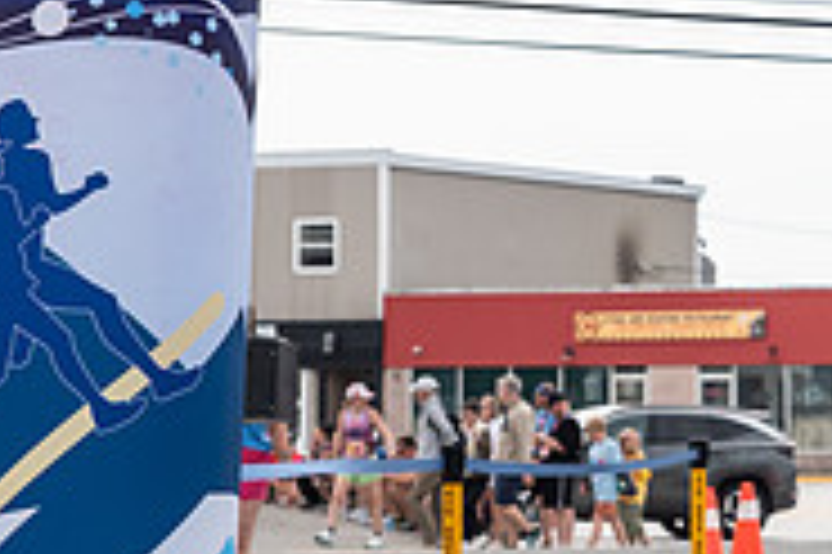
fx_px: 4410
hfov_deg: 10.4
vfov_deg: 7.2
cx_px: 1315
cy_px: 223
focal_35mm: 191
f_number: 4
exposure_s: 1/3200
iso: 800
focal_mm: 56
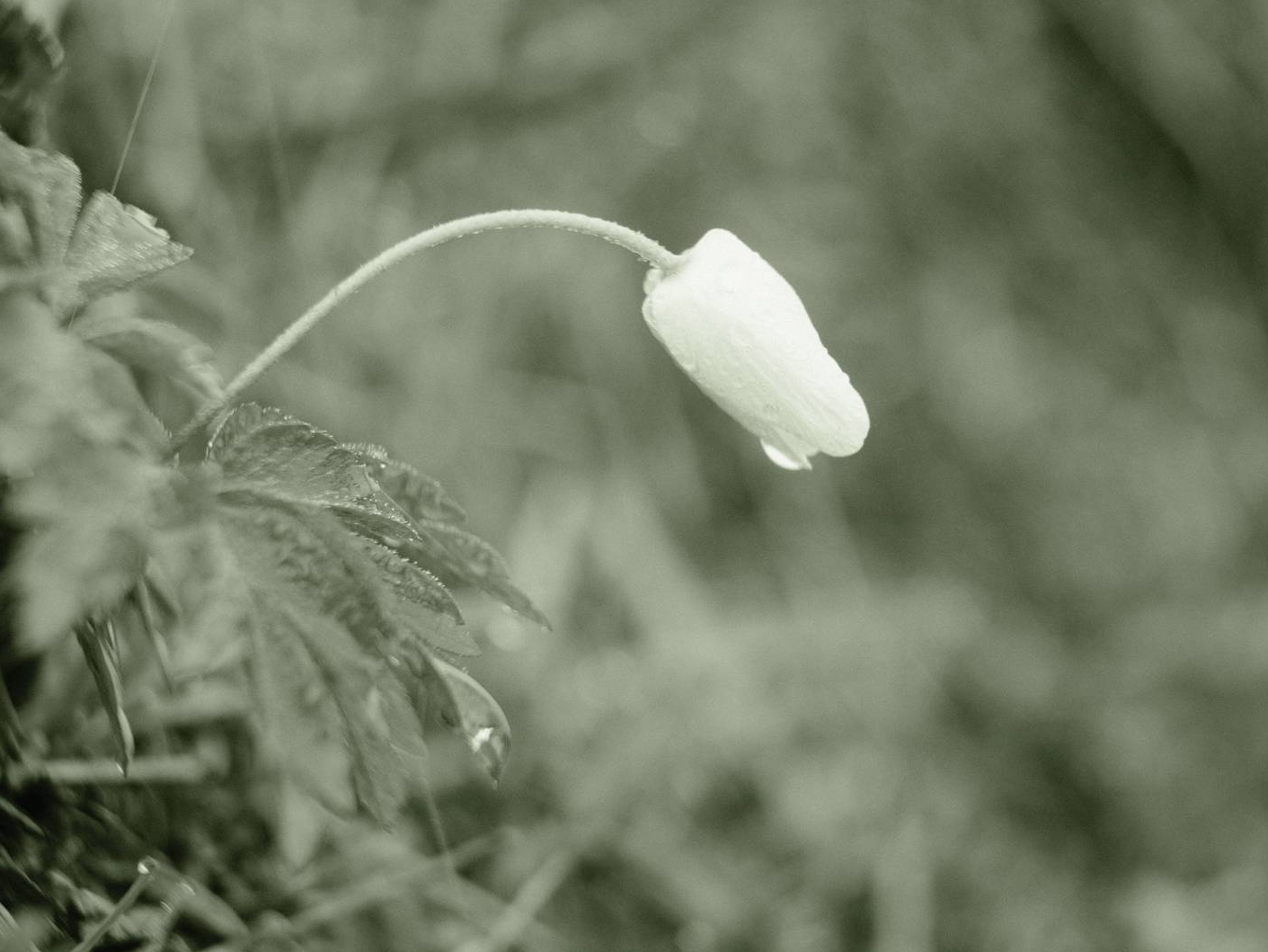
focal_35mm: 121
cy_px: 478
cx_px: 584
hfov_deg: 16.3
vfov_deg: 12.3
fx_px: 4433
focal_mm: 74.2
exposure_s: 1/220
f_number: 5.6
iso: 640
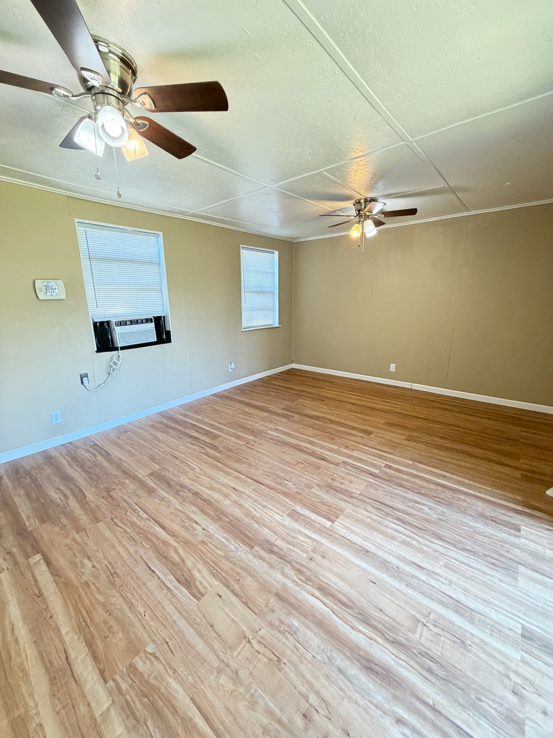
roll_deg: +0.7
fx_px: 298
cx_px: 276
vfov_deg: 102.1
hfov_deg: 85.7
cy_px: 369
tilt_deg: -10.2
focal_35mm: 14
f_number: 2.2
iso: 400
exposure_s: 1/60
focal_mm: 2.22
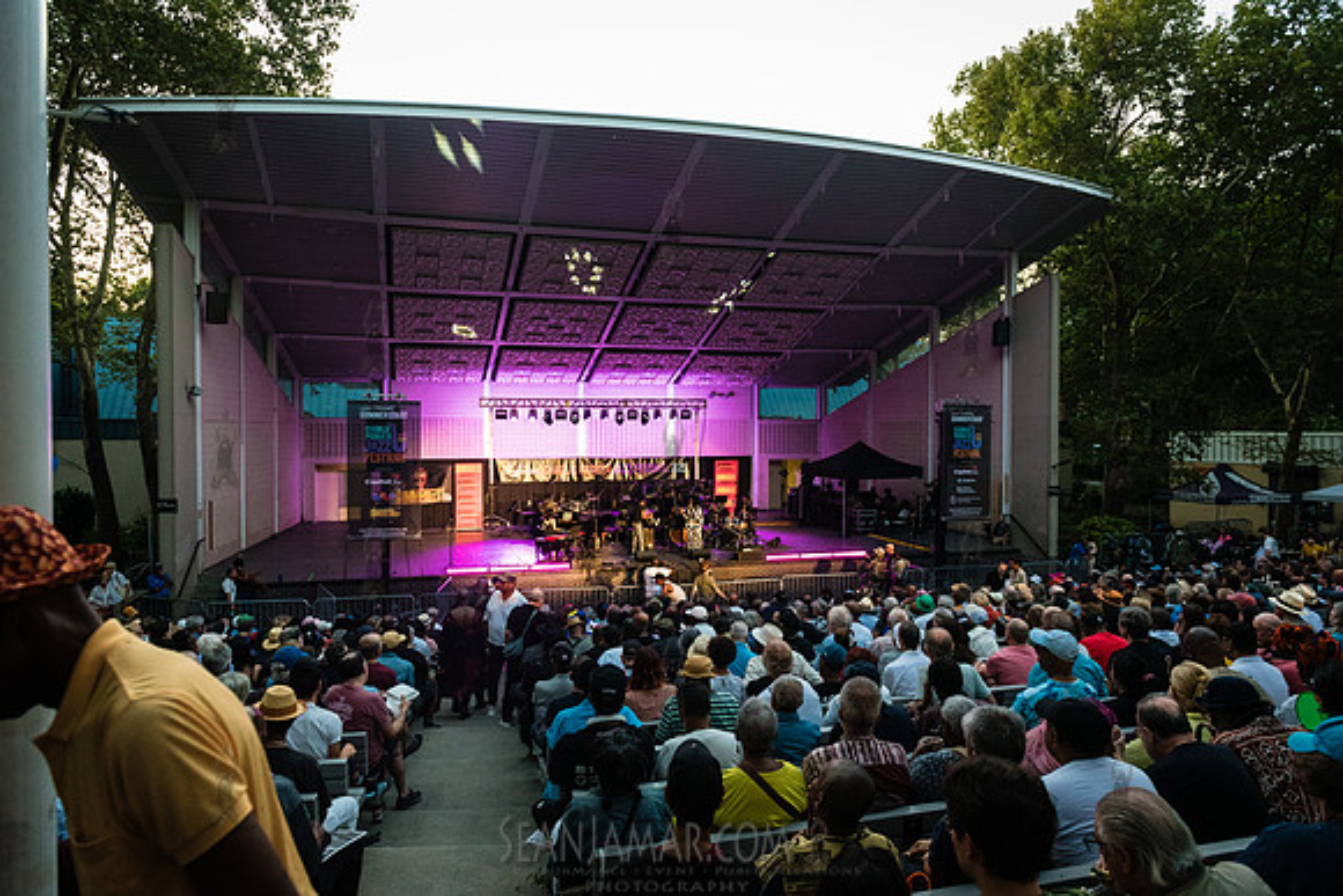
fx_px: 902
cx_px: 672
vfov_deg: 52.8
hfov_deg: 73.3
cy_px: 448
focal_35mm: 24
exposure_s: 1/320
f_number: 4
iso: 4000
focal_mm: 24
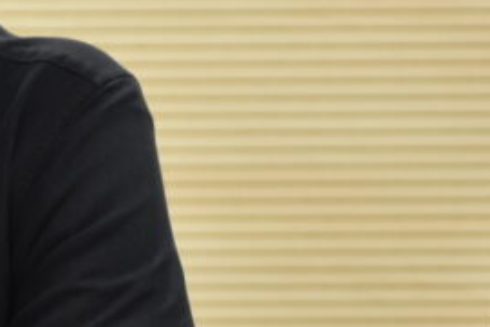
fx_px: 5786
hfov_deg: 4.8
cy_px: 210
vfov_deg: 3.2
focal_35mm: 425
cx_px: -257
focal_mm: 75
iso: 1600
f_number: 5
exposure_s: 1/30
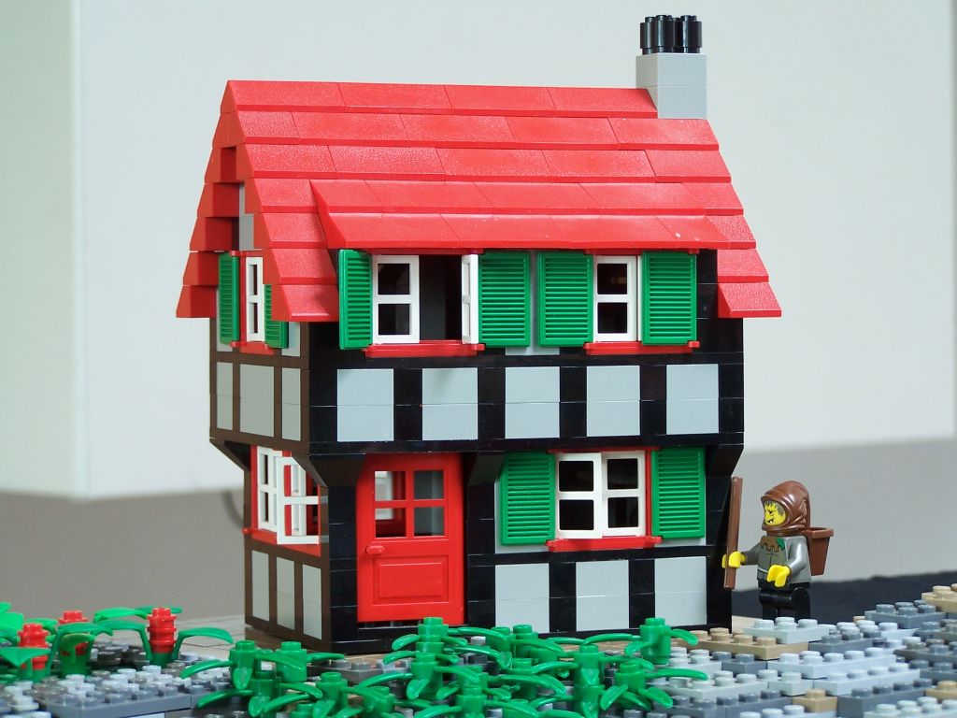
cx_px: 478
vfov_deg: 14.1
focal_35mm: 105
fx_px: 2903
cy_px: 359
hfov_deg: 18.7
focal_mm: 17.5
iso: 80
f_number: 3.2
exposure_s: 1/10
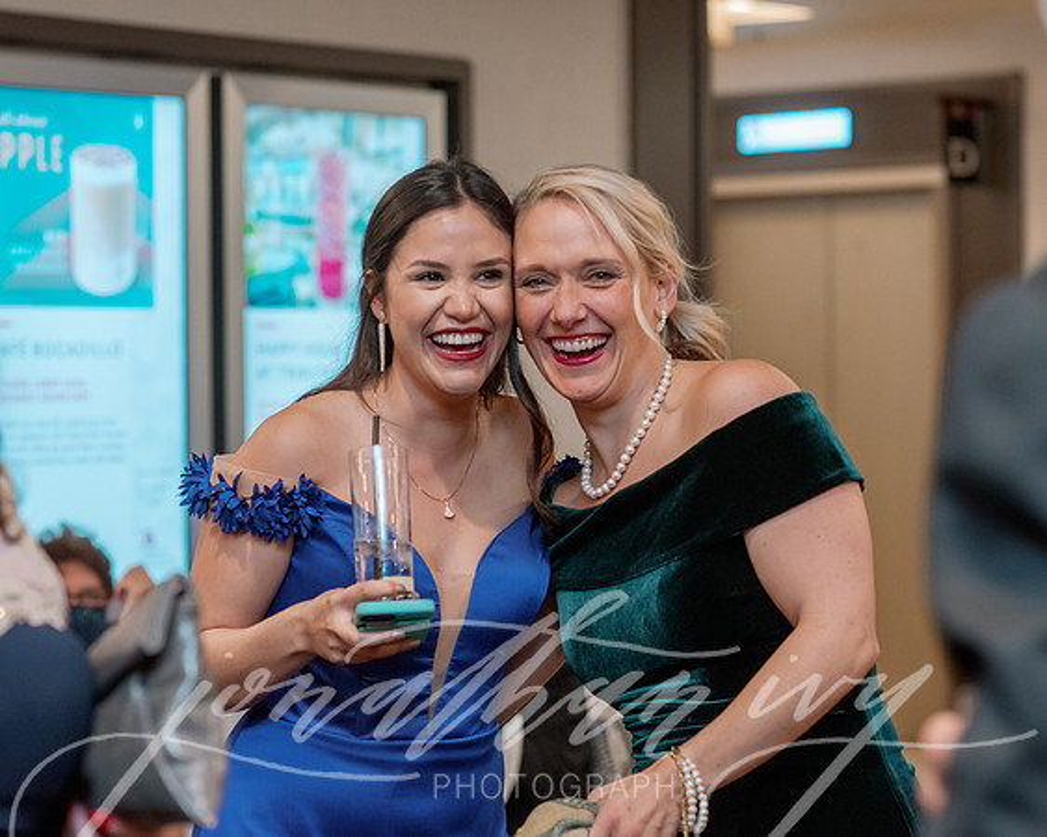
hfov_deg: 18.6
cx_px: 524
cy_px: 386
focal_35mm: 103
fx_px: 3192
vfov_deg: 14.9
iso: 1600
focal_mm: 85
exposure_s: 1/200
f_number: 3.5
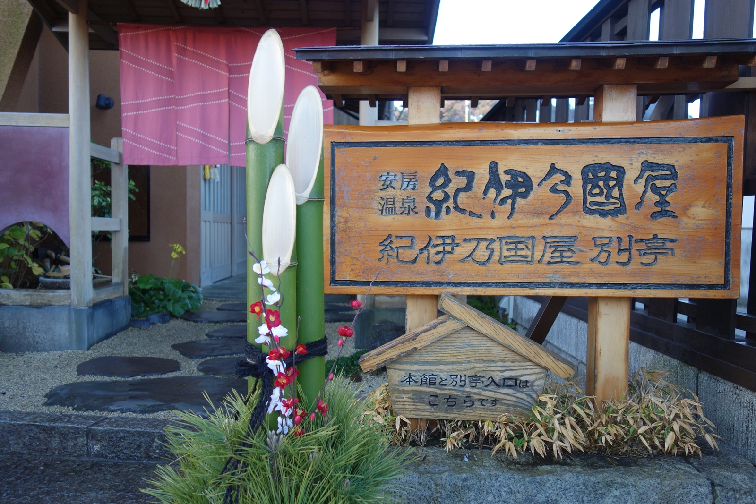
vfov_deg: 46.4
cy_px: 252
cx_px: 378
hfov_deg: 65.5
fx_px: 588
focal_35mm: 28
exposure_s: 1/100
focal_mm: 10.4
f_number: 2.2
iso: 125
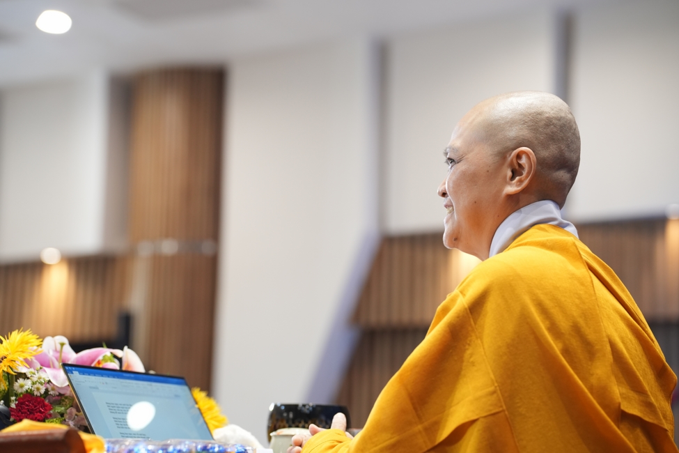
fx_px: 1565
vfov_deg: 16.5
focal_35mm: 83
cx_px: 340
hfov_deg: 24.5
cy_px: 226
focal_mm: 83
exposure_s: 1/80
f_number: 3.2
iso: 1600
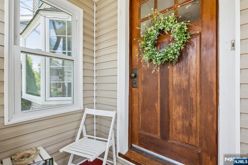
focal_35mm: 16
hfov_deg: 96.8
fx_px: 110
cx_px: 124
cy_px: 82
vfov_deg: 73.7
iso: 400
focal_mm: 16
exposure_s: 1/80
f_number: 4.5
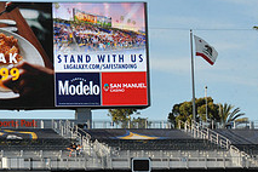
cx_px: -61
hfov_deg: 9.3
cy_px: 51
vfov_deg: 6.3
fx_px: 1562
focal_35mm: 218
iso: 1600
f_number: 16
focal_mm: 80
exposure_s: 1/1000
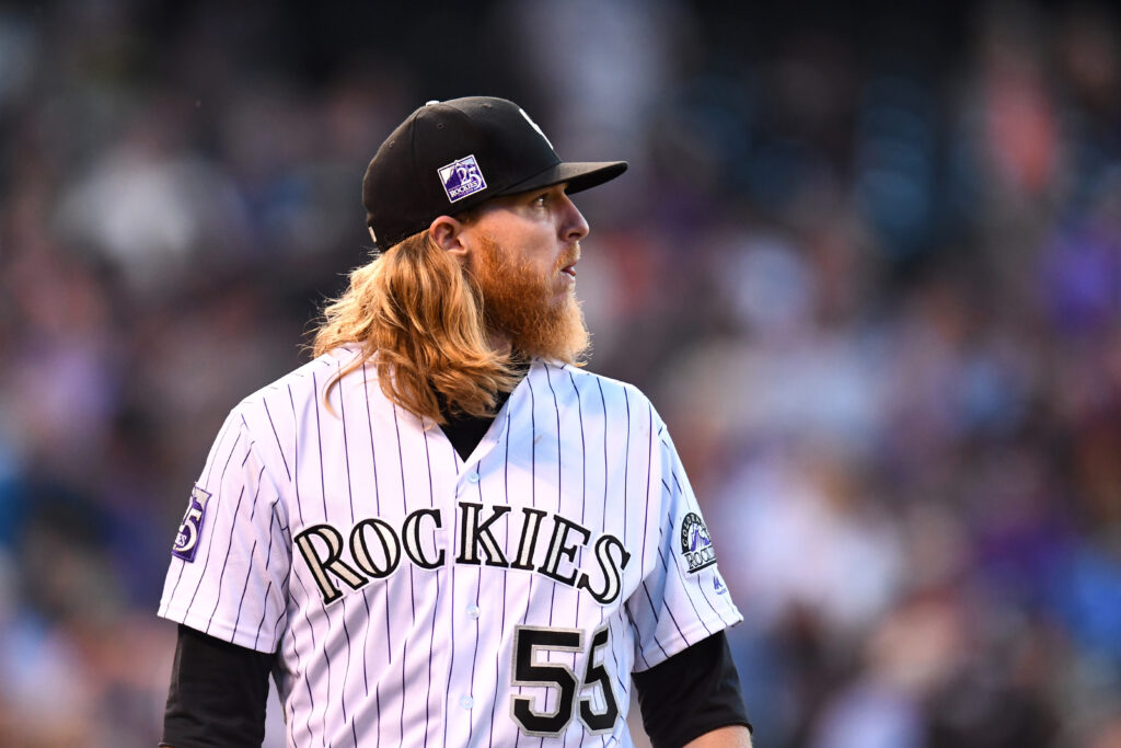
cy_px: 374
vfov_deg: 2.3
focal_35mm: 600
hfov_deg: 3.4
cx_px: 560
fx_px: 18685
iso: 2000
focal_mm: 400
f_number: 2.8
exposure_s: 1/1600
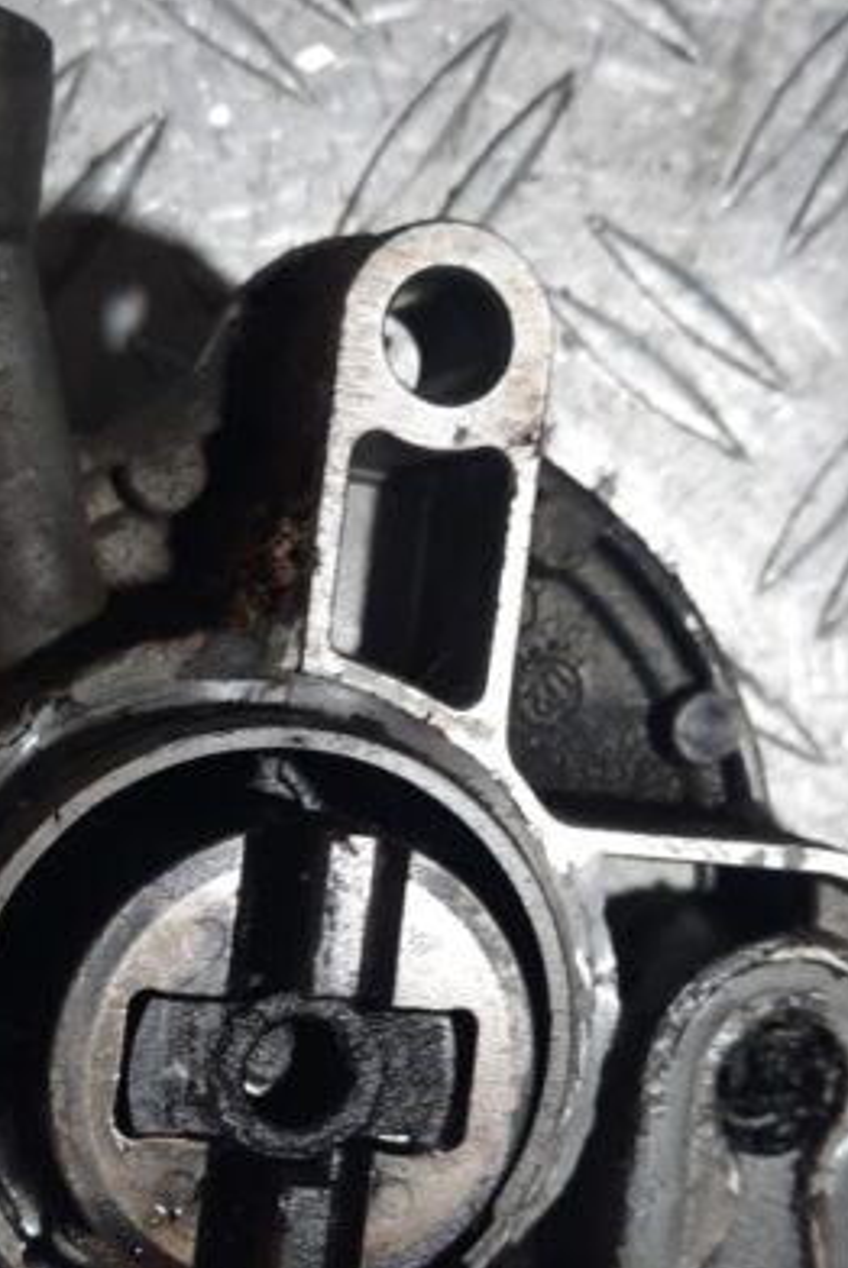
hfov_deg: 25.5
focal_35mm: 53
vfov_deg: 37.2
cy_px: 802
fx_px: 1869
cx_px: 337
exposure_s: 1/50
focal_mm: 4.6
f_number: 2
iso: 125
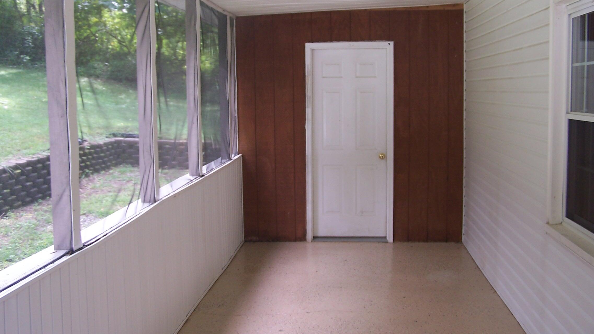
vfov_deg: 28.2
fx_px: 661
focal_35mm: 42
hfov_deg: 48.4
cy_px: 125
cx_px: 297
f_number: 2.8
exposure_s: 1/30
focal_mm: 6.3
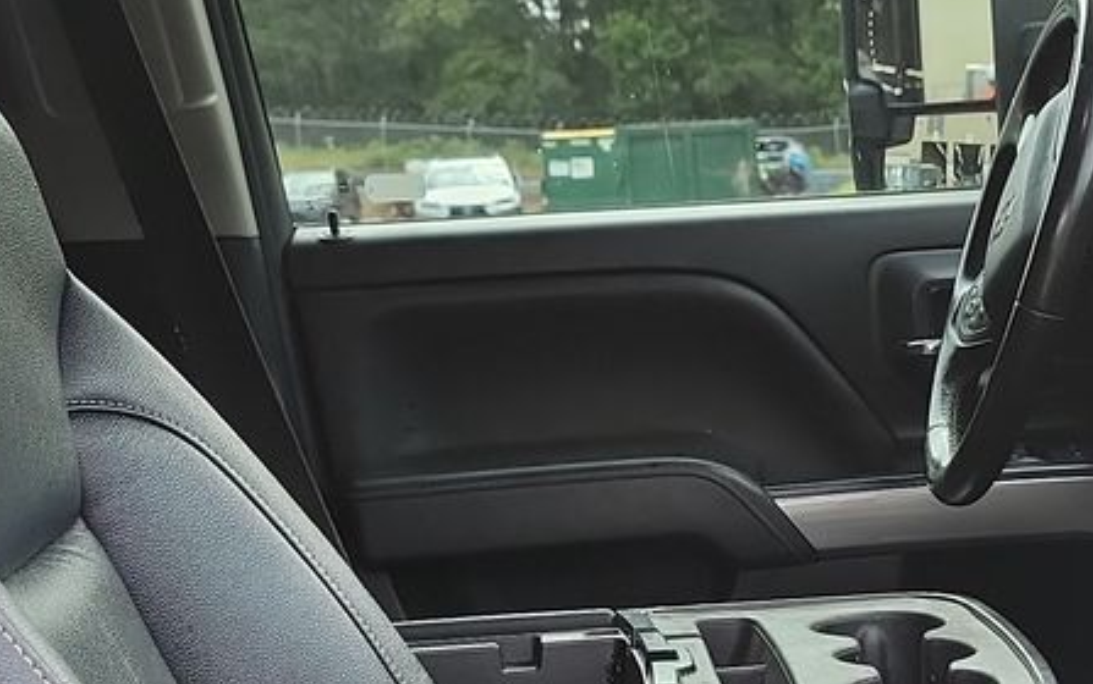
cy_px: 625
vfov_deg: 14.2
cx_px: 907
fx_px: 2712
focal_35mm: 91
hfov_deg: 22.4
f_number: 1.8
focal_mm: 6.7
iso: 54
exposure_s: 1/119
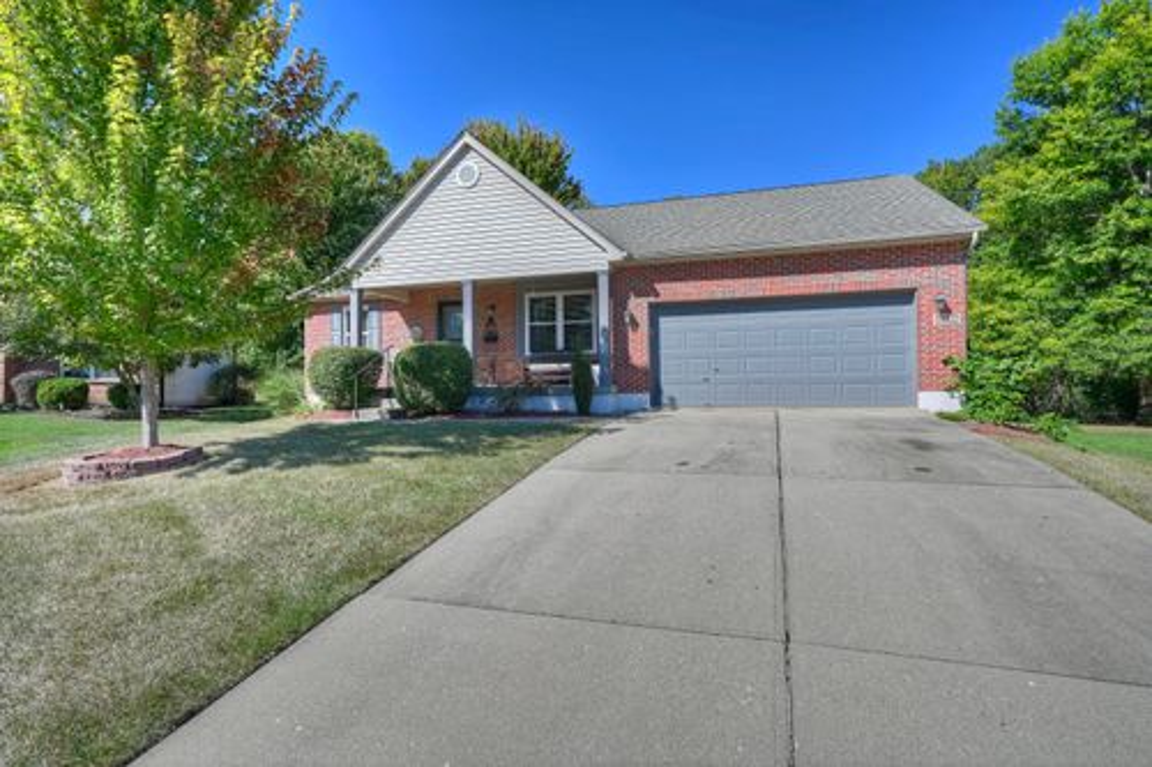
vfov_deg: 65.9
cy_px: 384
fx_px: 592
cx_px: 576
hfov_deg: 88.5
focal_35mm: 18
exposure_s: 1/80
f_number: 10
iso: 100
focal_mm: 18.5
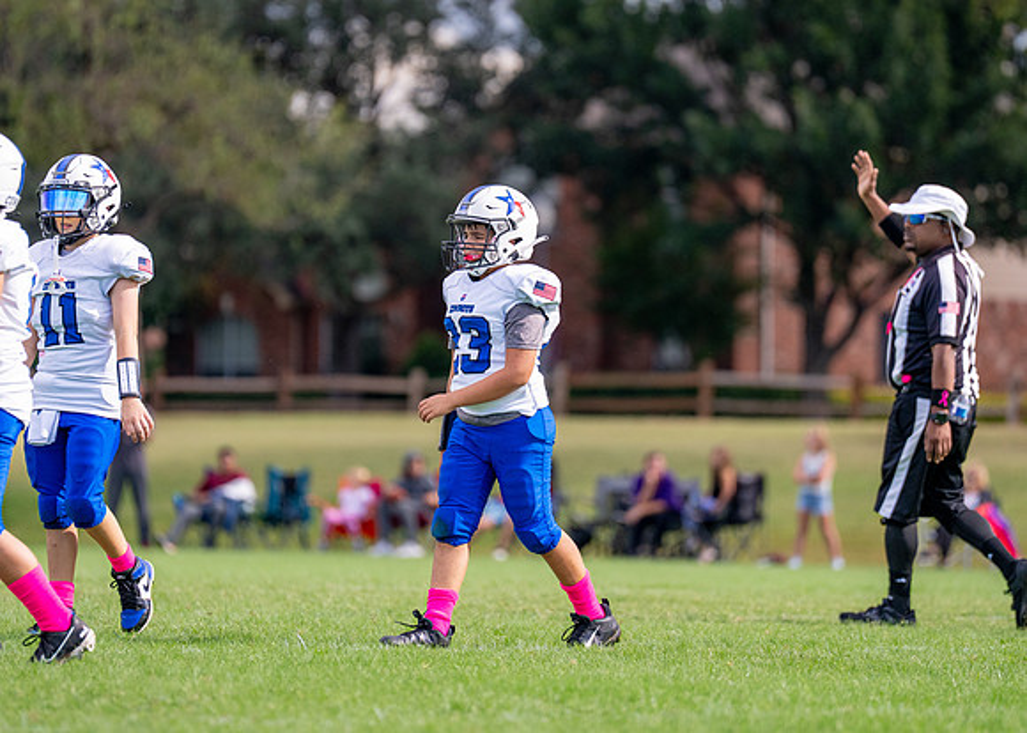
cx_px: 497
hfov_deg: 7.0
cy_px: 308
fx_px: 8355
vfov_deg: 5.0
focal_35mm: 287
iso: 500
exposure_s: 1/4000
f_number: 2.8
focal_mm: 200
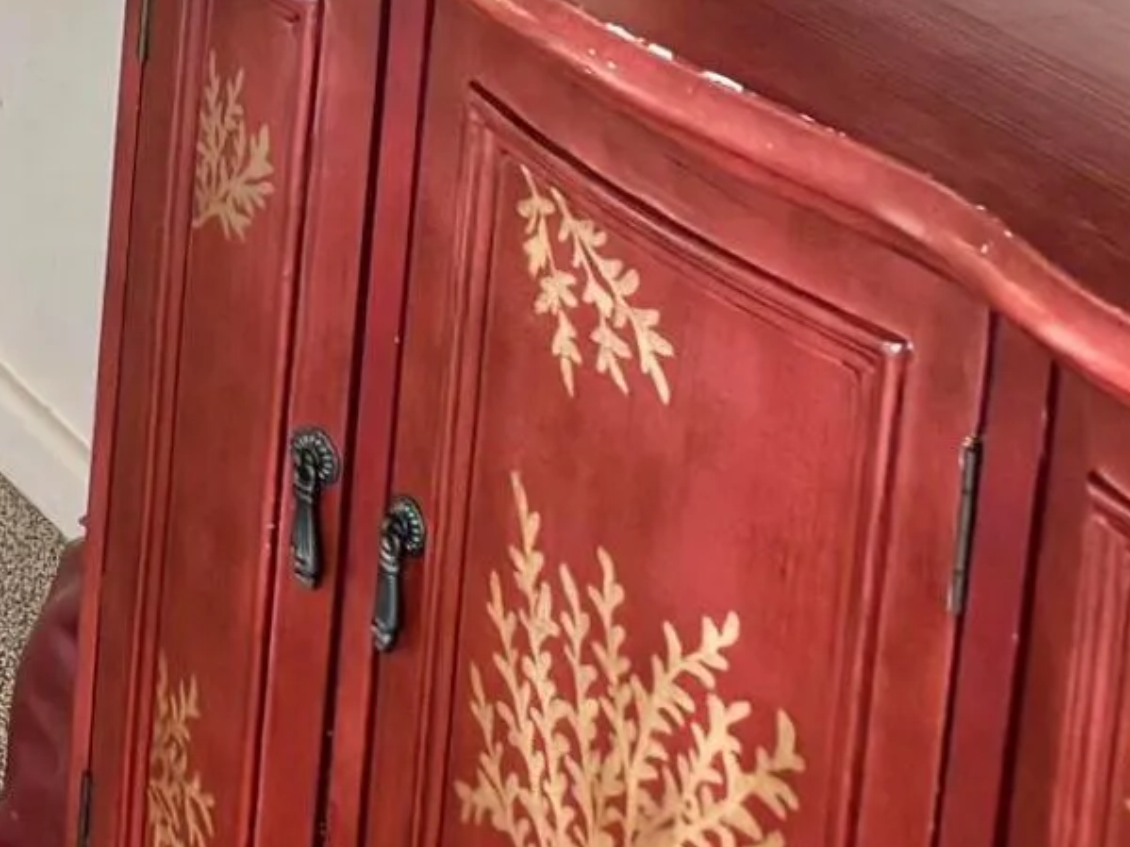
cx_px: -1132
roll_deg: -0.7
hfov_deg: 13.5
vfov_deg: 10.8
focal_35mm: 125
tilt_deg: -11.0
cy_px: -877
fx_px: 4080
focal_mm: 5.96
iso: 80
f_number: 1.6
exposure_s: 1/60
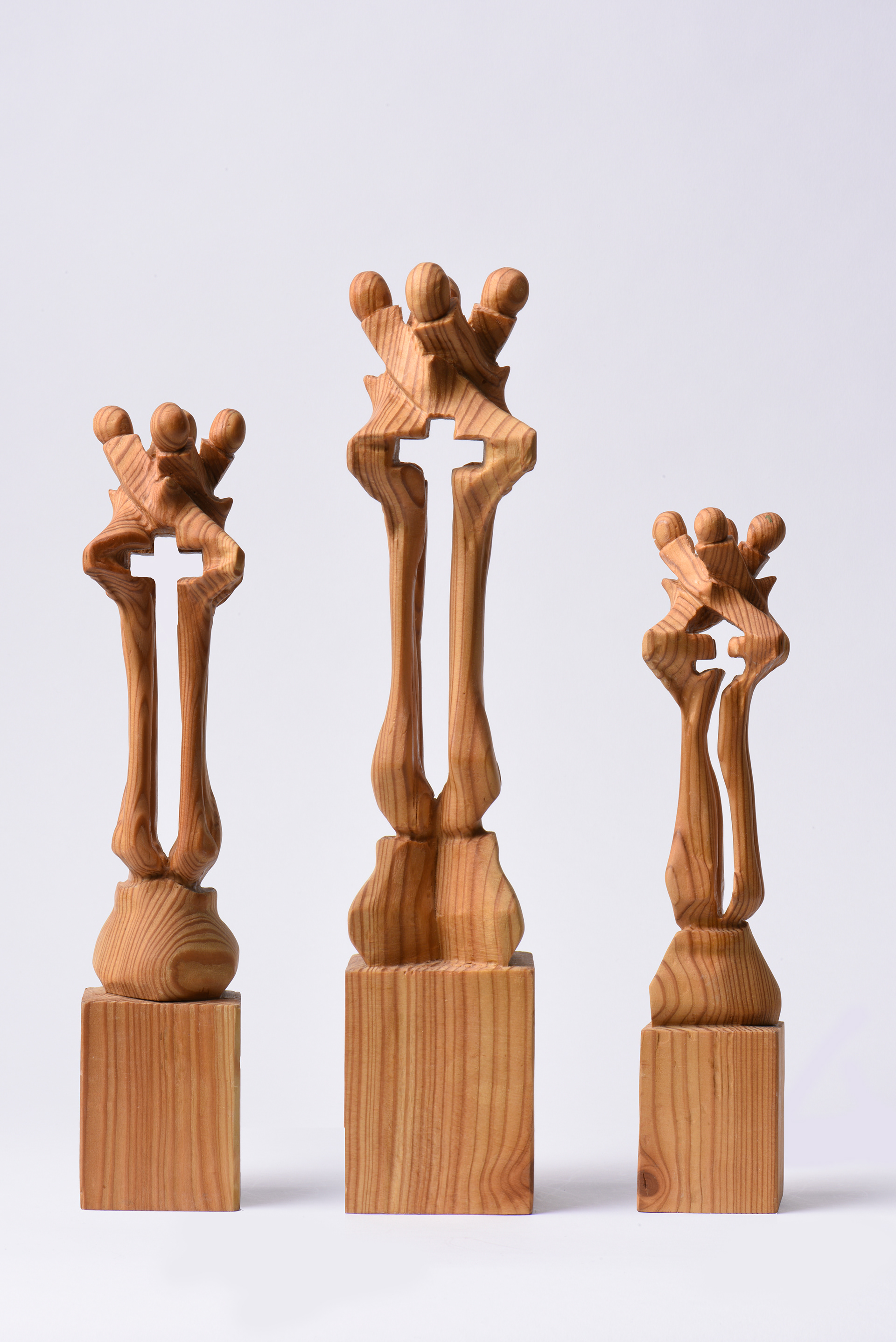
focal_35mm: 105
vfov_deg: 19.5
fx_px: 3917
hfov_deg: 13.0
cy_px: 671
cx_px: 448
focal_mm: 105
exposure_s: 2.5
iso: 100
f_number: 29
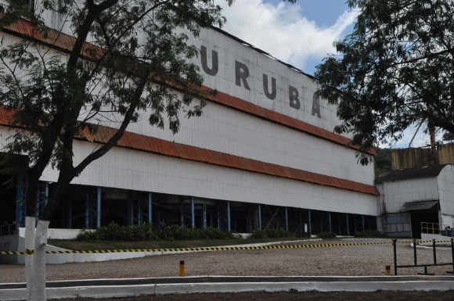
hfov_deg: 45.0
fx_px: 548
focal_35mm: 44
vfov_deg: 30.8
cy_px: 150
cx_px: 227
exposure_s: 1/1250
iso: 1600
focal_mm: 29
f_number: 18
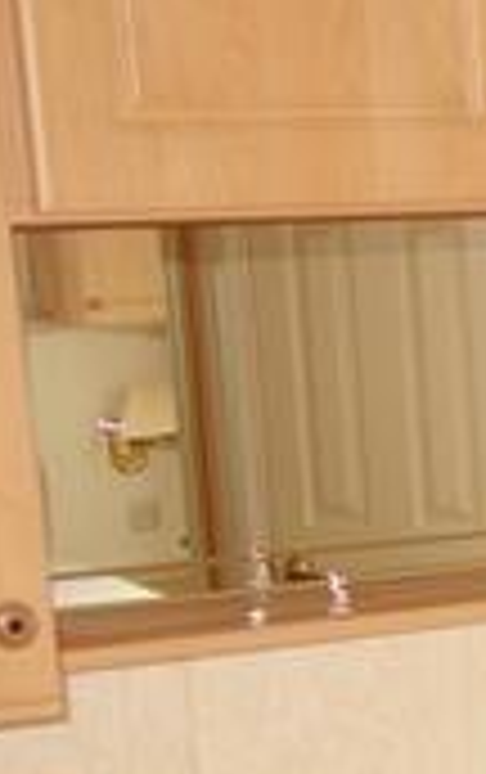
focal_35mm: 116
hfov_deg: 10.6
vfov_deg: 17.6
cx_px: 896
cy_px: 747
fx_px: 2450
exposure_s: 1/60
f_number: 1.8
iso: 125
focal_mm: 10.4
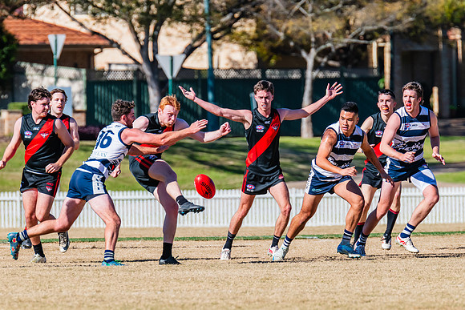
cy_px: 144
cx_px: 252
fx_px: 6908
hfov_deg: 3.9
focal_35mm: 535
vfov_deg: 2.6
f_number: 8
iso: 640
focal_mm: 420
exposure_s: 1/1600
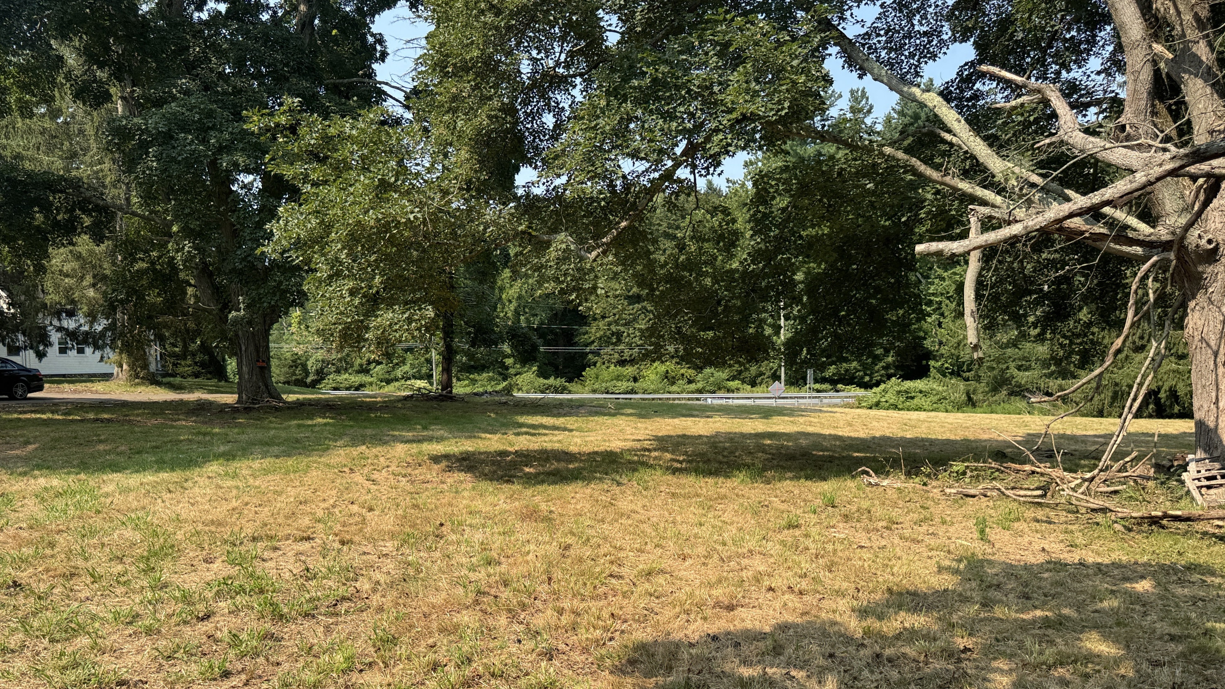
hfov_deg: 69.9
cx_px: 615
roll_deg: -0.3
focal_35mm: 27
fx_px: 877
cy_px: 423
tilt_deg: -0.3
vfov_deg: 42.6
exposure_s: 1/1869
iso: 80
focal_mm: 6.76
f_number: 1.78
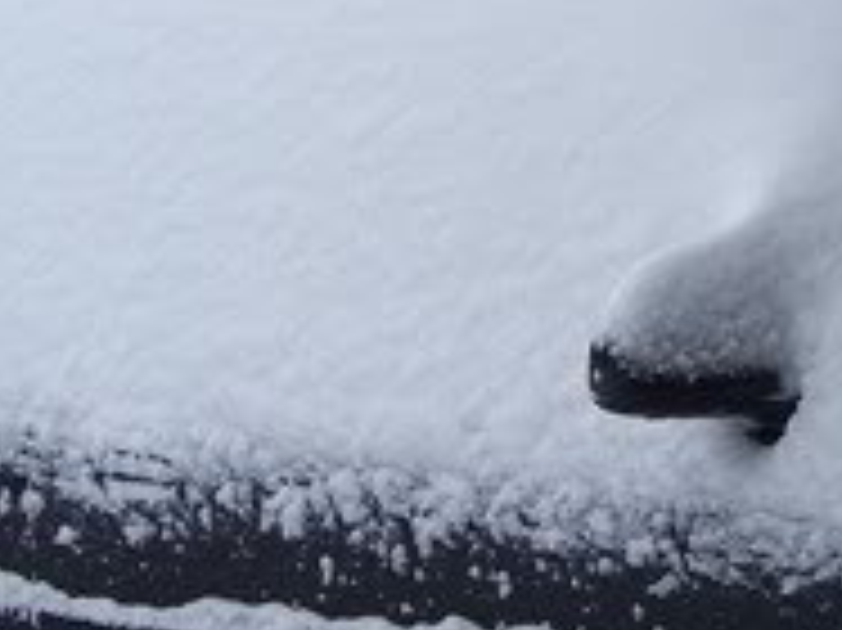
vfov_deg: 12.0
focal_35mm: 123
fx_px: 2990
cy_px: 315
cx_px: 779
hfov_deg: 15.8
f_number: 3
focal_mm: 6
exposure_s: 1/350
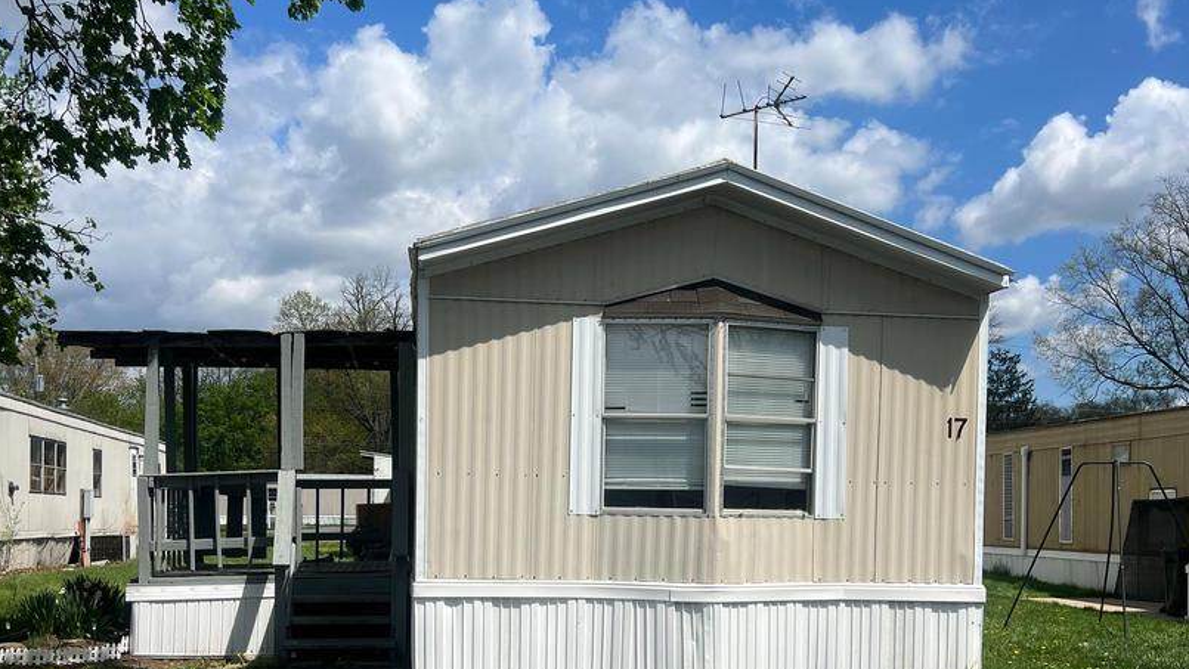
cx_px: 594
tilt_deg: -2.2
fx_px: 1198
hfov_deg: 52.8
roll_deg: -0.6
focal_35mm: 38
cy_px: 508
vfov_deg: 30.6
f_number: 1.5
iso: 50
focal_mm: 5.7
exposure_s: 1/7463
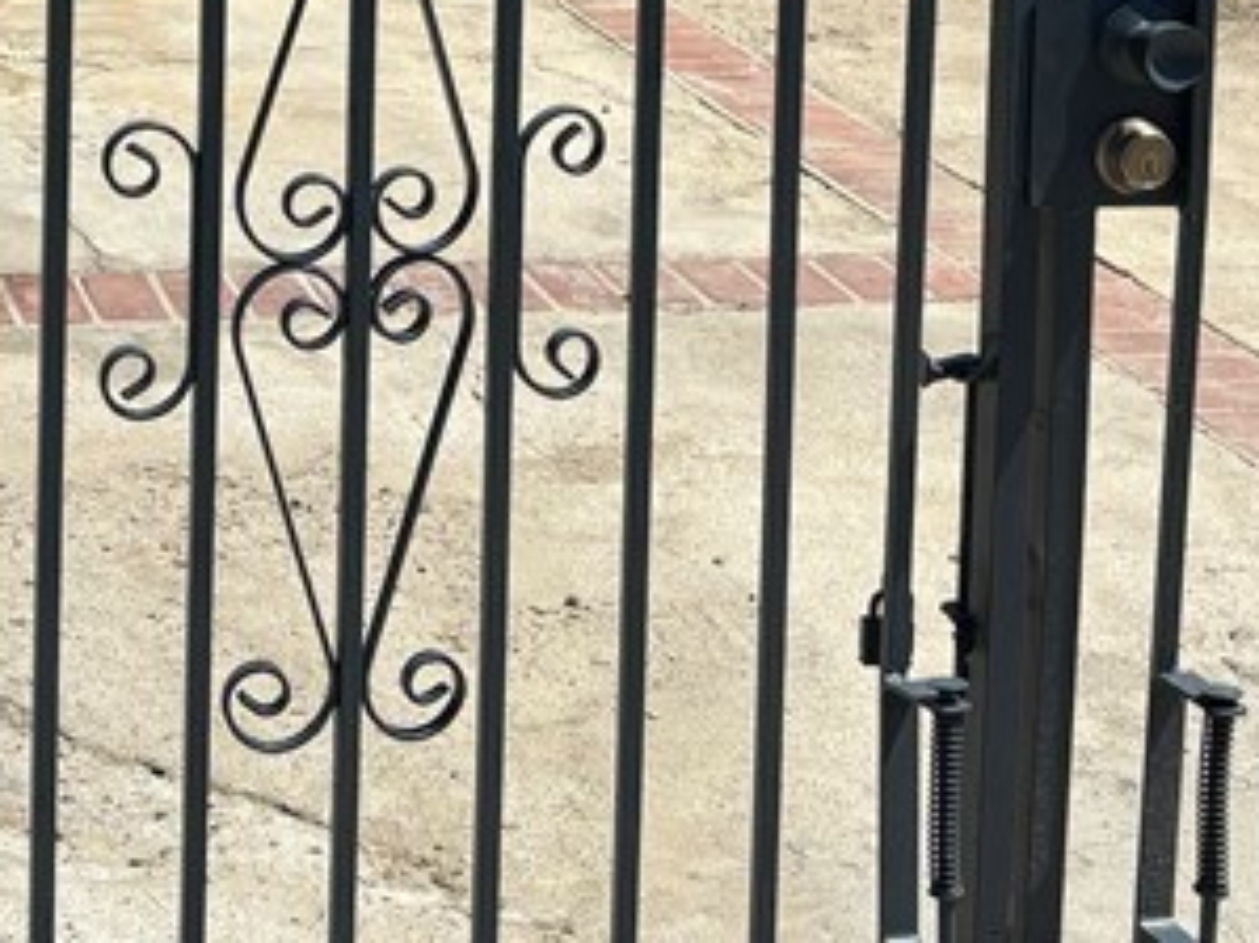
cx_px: 135
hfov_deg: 21.5
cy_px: -198
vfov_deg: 15.9
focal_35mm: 89
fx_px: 3236
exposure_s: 1/4255
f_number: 1.6
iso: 50
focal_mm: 5.96
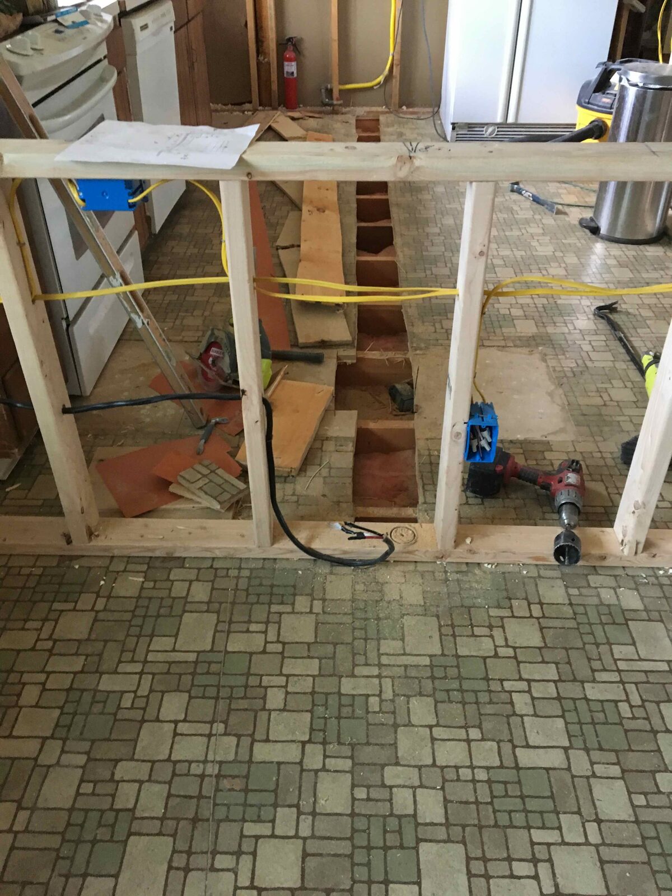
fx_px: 751
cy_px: 448
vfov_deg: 61.7
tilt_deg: -36.7
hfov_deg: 48.2
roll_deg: +0.0
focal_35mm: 29
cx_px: 336
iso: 200
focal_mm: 4.15
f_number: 2.2
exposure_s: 1/30
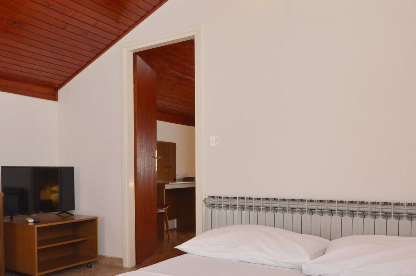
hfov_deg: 58.3
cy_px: 184
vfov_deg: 40.4
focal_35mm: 32
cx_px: 164
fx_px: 369
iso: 320
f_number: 10
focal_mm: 10
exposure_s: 1/20
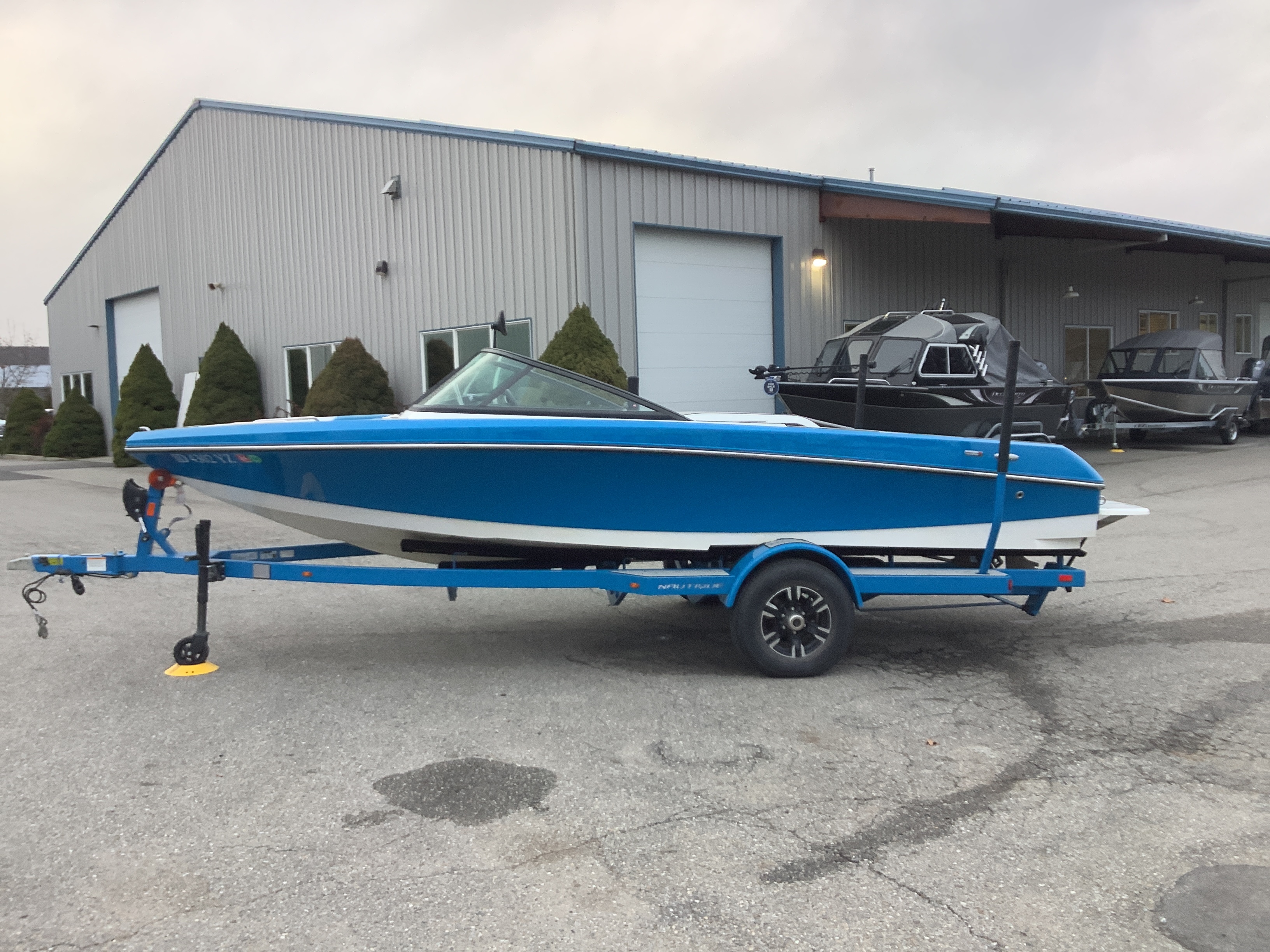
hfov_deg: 58.4
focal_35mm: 31
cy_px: 476
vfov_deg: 45.4
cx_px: 635
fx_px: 1137
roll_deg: +2.4
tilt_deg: -4.7
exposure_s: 1/100
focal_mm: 3.3
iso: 50
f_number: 2.4
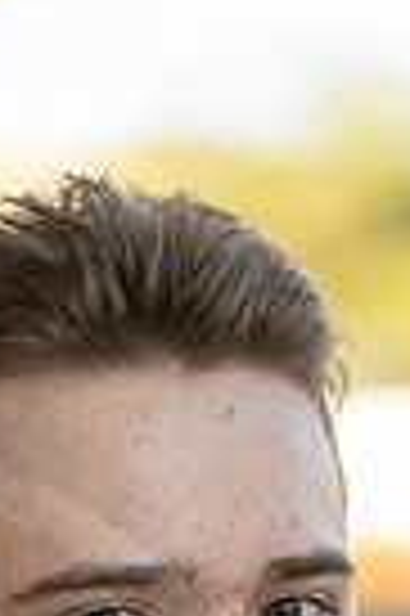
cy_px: 994
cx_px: -27
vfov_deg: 7.2
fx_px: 4795
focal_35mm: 280
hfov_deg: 4.9
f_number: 1.8
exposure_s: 1/250
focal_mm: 85
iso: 100
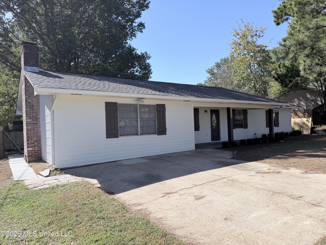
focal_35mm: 24
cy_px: 122
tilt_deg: +0.3
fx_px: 226
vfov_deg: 56.8
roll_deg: +2.4
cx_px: 163
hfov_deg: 71.6
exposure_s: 1/3425
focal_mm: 6.76
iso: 80
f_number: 1.78
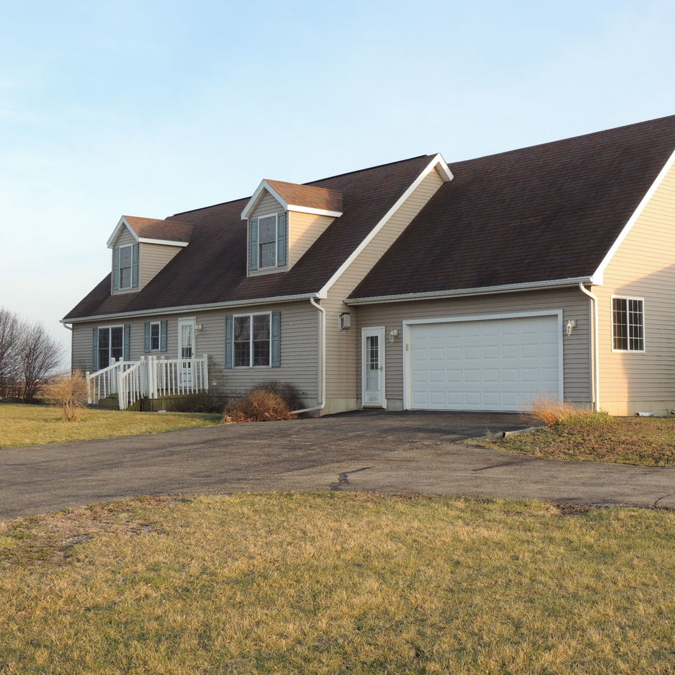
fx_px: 1059
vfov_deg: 35.4
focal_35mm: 48
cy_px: 333
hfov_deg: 35.2
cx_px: 413
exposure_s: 1/200
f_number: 3.3
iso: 100
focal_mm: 7.1
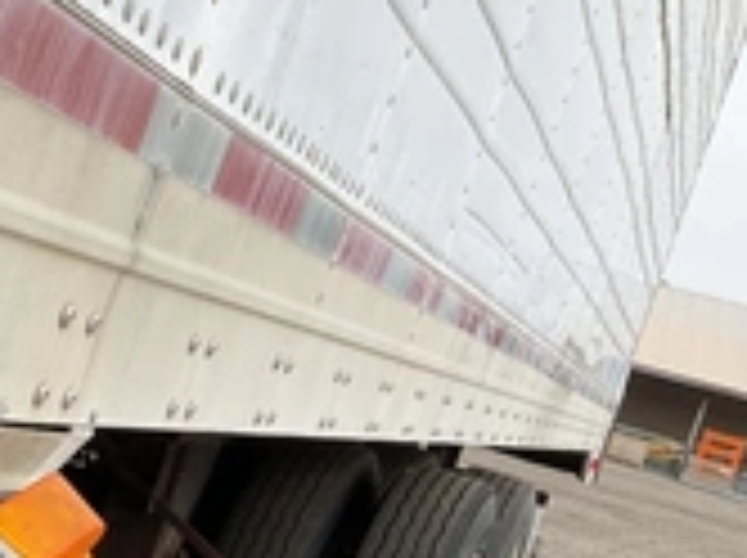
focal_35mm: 70
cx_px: -148
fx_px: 1508
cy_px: 500
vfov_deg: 20.5
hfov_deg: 25.1
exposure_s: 1/739
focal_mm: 3
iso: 25
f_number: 1.8
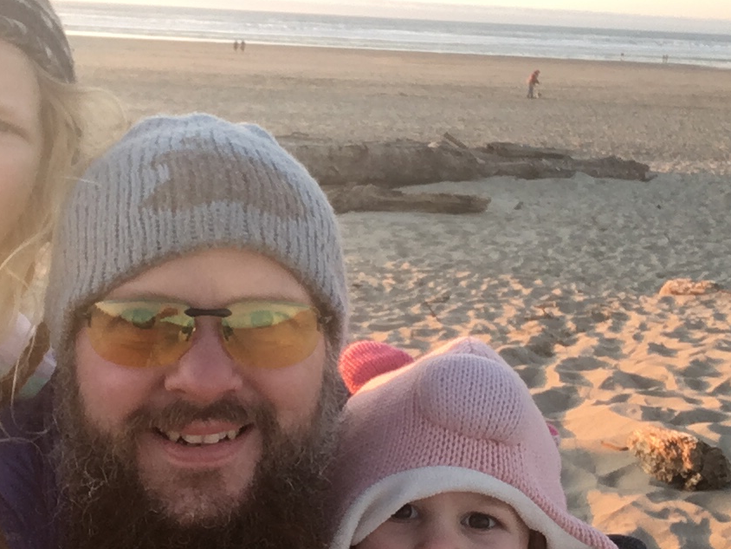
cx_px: 327
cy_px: 300
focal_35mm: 47
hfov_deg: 40.4
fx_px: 993
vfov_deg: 30.9
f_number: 2.4
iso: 50
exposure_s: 1/120
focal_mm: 2.15
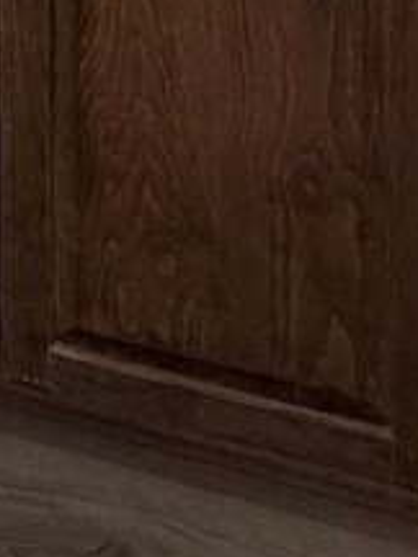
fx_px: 2141
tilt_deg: -7.9
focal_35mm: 133
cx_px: -3
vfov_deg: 10.5
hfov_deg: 11.0
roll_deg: +0.3
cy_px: -1104
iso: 320
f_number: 2.2
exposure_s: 1/120
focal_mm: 2.22
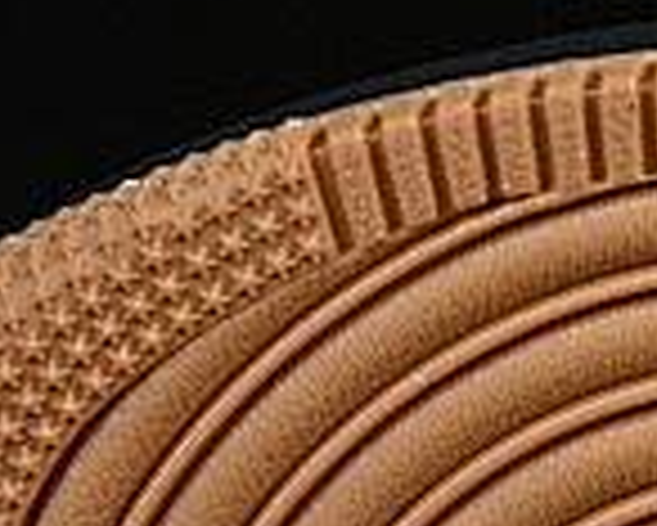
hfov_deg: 3.7
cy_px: 180
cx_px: 1449
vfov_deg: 3.0
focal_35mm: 519
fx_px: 10099
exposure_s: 1/80
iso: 160
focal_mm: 50
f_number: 8
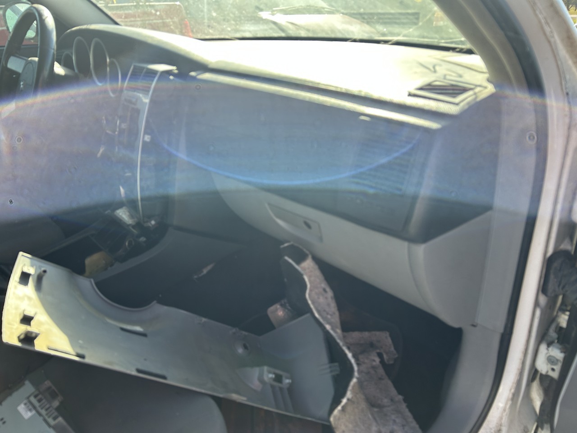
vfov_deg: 53.1
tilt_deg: -26.8
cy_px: 216
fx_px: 433
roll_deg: +0.6
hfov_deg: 67.3
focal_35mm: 26
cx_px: 288
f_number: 1.5
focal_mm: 5.7
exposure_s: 1/441
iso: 50
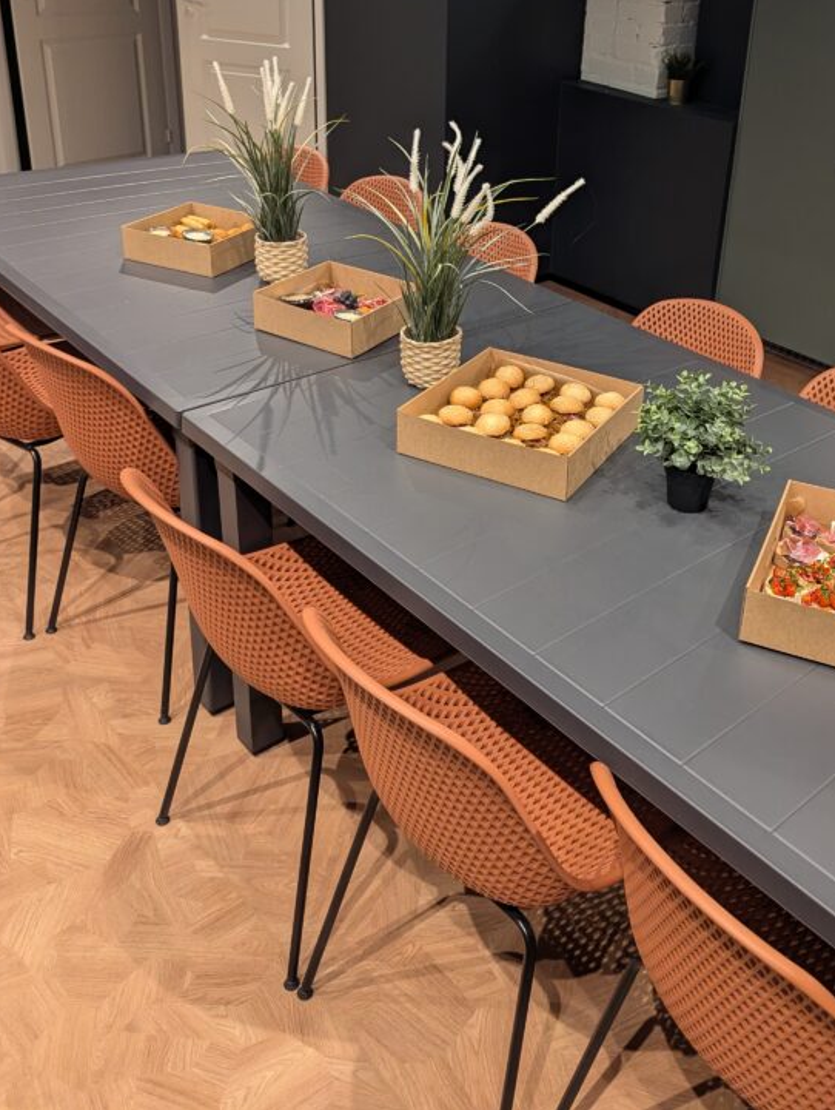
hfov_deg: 41.2
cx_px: 575
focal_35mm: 34
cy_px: 327
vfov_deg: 52.3
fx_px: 1091
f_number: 1.85
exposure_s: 1/100
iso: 428
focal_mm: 6.81
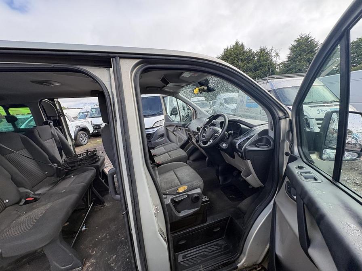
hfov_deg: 102.1
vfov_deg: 85.7
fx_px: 146
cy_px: 136
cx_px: 181
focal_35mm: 14
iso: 50
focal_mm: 2.22
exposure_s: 1/388
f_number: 2.2
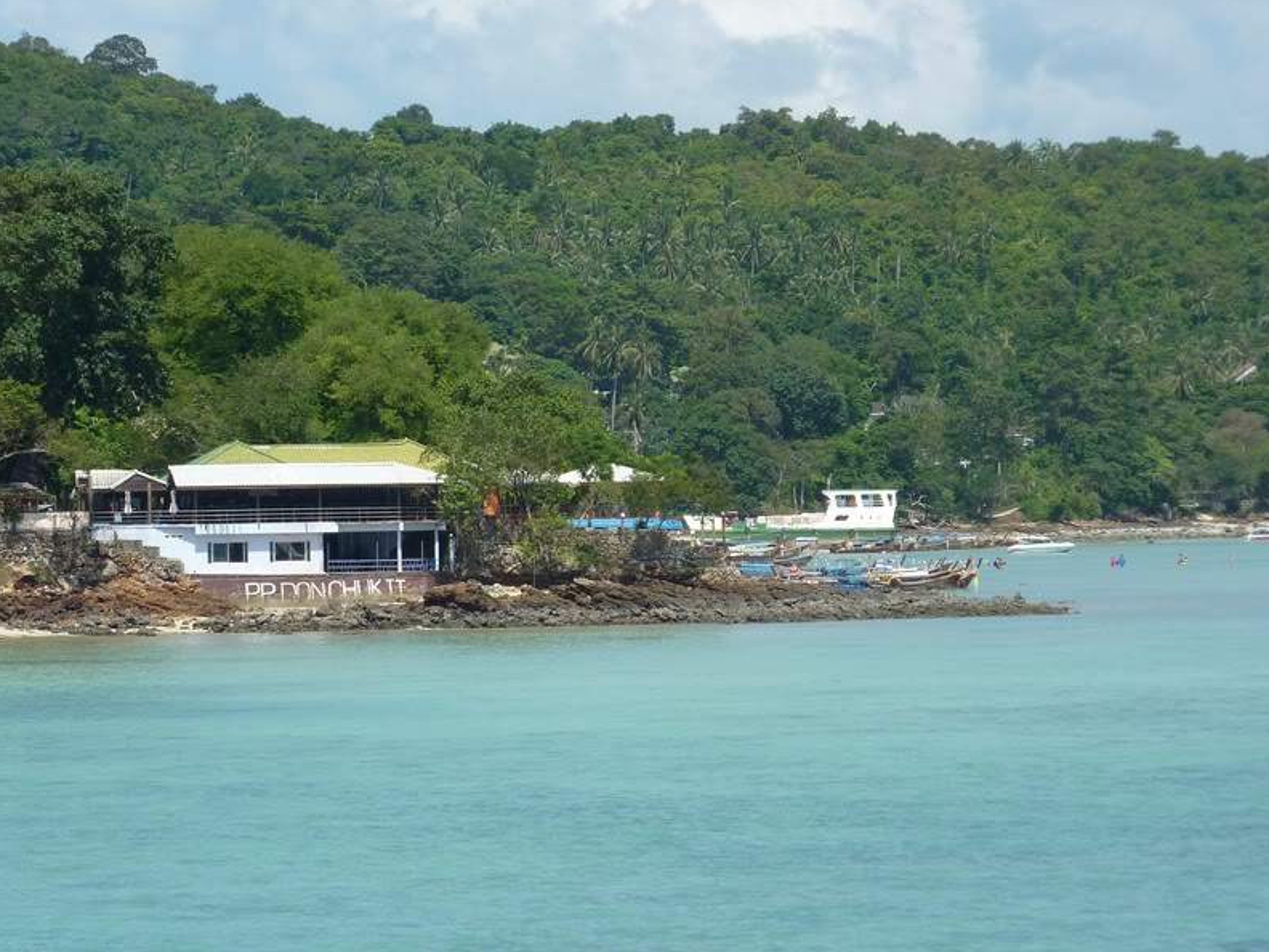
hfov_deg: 10.4
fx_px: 7002
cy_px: 474
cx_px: 636
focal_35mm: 191
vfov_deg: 7.8
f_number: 5
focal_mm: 25.9
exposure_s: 1/500
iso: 80
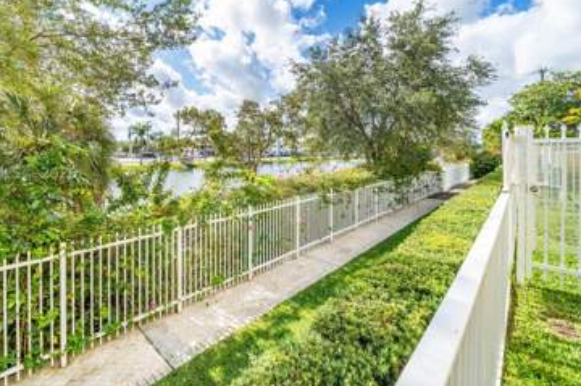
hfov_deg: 96.4
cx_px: 257
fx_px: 258
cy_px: 172
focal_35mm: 16
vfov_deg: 73.4
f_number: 7.1
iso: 200
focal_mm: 12
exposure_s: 1/1600
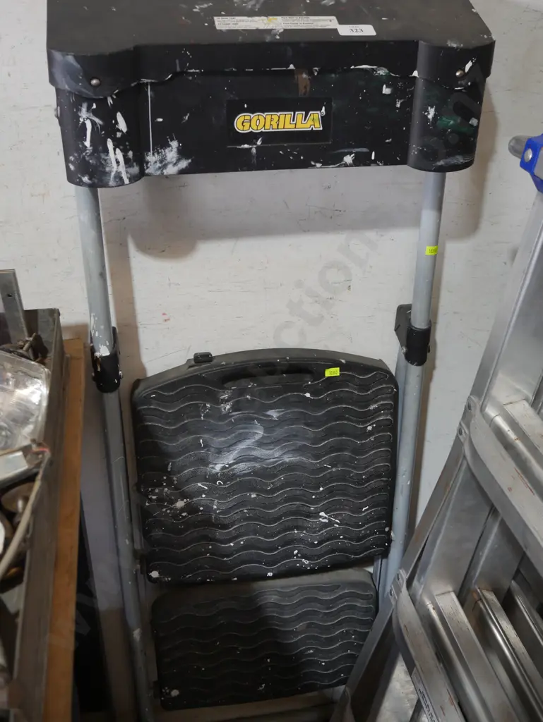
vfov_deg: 49.0
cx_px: 272
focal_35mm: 38
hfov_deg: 37.8
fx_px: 794
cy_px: 361
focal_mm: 19
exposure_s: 1/60
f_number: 4.1
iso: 640
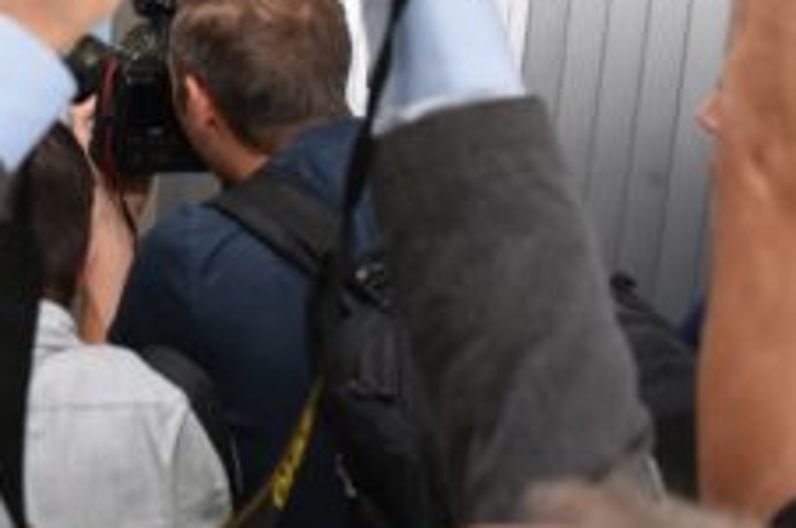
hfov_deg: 23.7
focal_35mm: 74
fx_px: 1634
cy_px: -250
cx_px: -278
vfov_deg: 16.8
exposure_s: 1/80
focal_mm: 24
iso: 400
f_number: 4.5
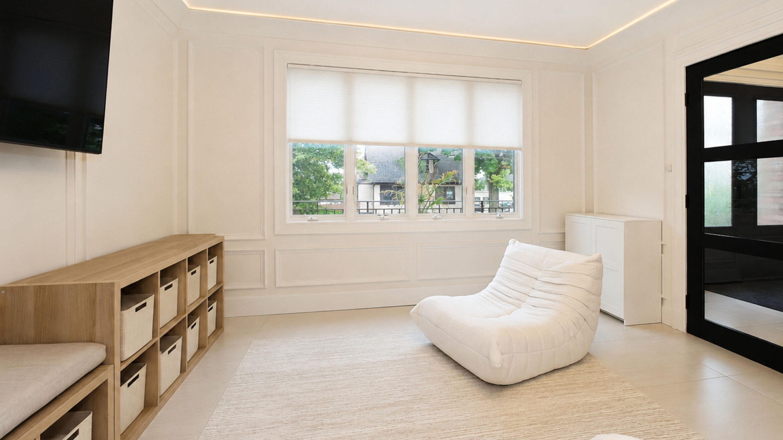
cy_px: 194
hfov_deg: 95.8
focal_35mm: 17
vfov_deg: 63.7
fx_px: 353
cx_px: 414
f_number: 8
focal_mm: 10
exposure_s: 1/80
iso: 1000
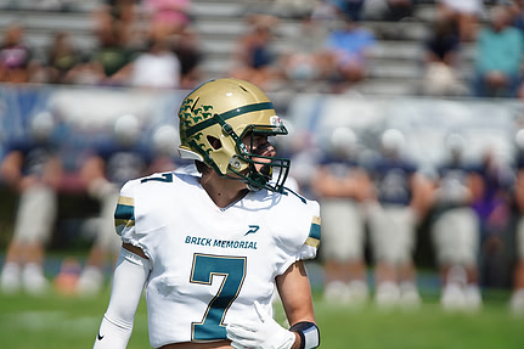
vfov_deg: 3.4
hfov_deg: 5.1
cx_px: 250
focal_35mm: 404
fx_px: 5878
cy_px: 228
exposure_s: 1/8000
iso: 400
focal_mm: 300
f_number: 2.8
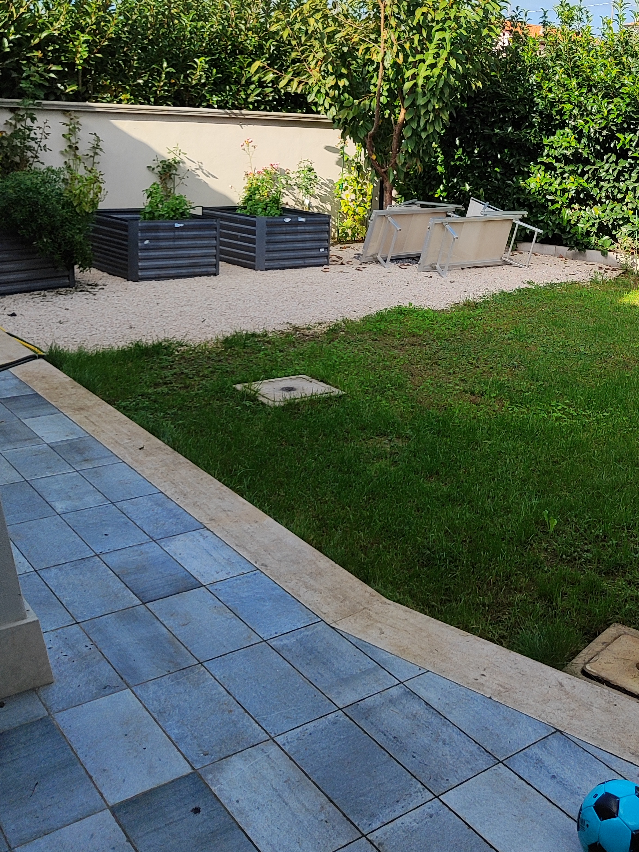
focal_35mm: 37
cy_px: 266
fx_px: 911
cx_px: 466
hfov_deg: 37.9
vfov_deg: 49.0
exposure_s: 1/520
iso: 50
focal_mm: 5.59
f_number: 1.88
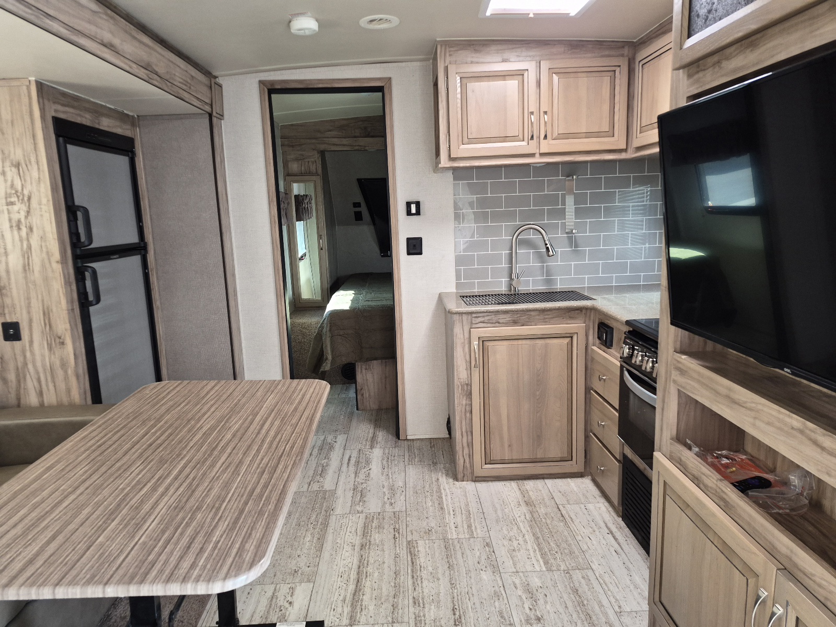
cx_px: 418
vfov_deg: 58.9
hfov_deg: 73.9
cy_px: 314
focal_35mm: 23
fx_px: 555
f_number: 1.8
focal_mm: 5.4
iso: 500
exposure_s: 1/120
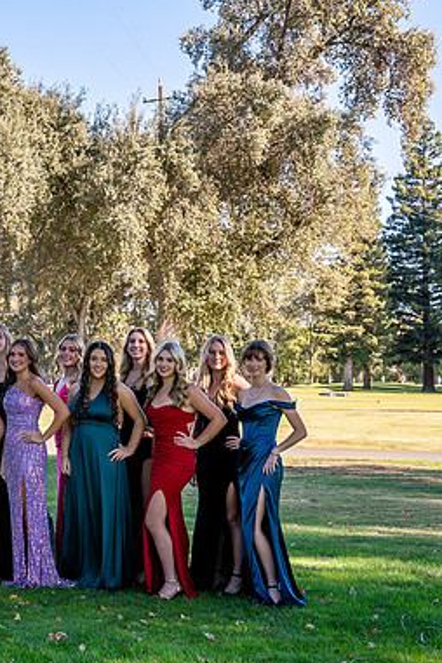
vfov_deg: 31.4
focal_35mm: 64
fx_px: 1179
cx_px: -40
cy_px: 330
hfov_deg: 20.3
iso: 320
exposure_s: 1/400
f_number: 6.3
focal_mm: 42
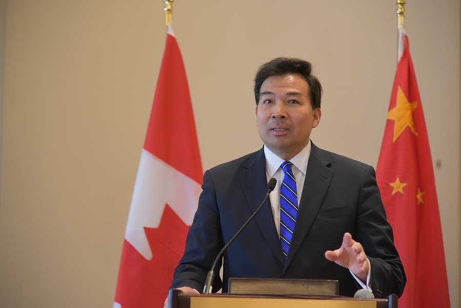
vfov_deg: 11.4
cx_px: 230
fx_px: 1537
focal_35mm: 120
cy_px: 154
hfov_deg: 17.1
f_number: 4
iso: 3600
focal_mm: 120
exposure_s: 1/60
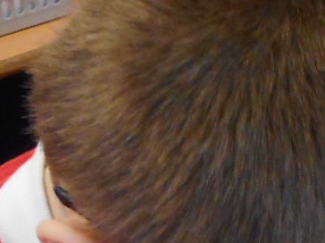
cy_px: 186
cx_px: 505
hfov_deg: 13.2
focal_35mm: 140
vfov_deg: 10.6
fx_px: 1313
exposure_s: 1/30
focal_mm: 4.5
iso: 400
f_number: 3.7
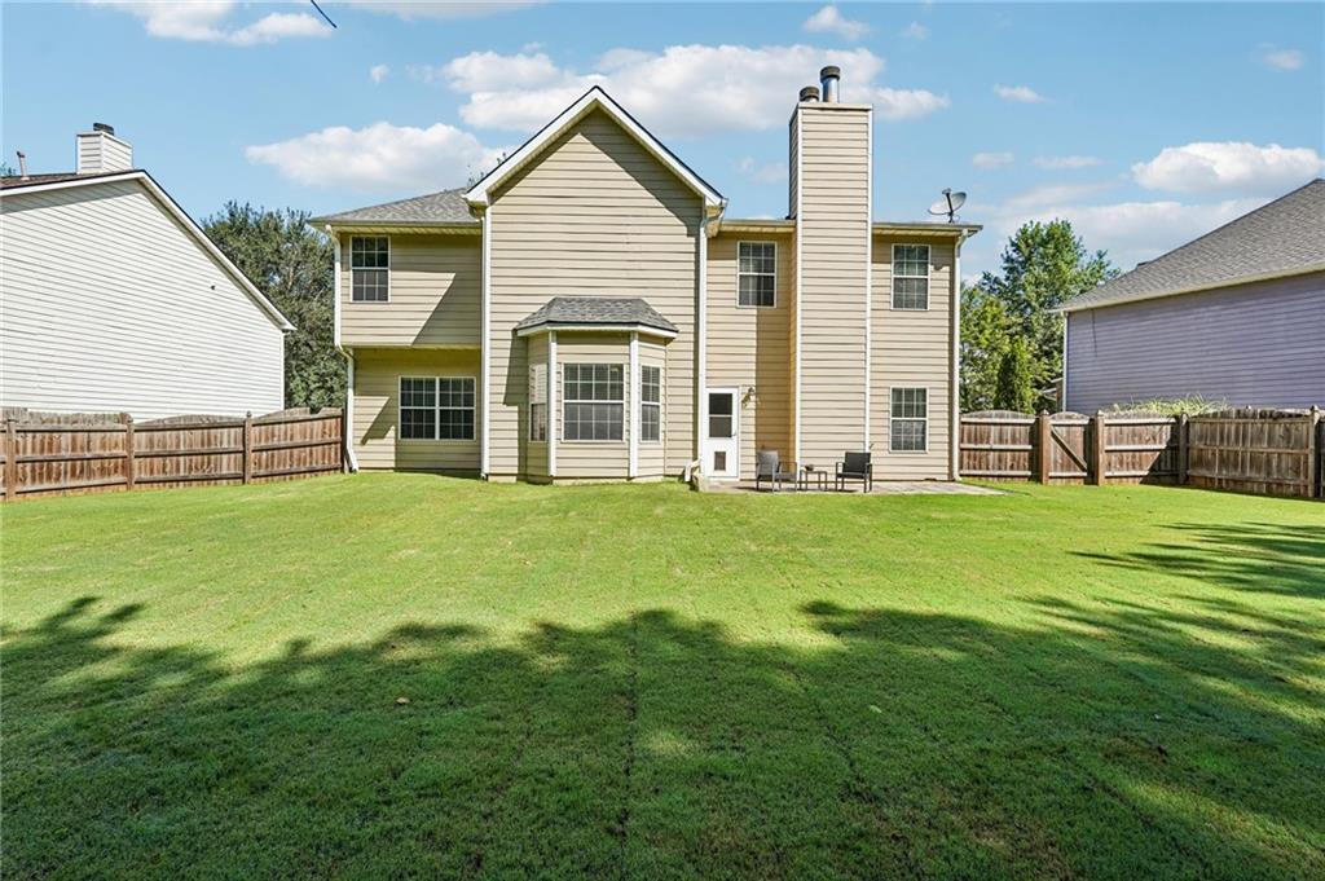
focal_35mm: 16
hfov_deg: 96.8
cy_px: 440
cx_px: 662
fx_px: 588
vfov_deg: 73.7
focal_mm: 16
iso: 800
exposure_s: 1/2000
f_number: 8
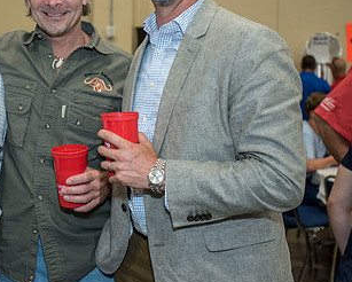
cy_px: 70
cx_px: 79
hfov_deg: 29.9
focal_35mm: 62
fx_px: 646
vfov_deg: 24.4
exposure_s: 1/200
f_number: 2.8
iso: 1250
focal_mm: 35
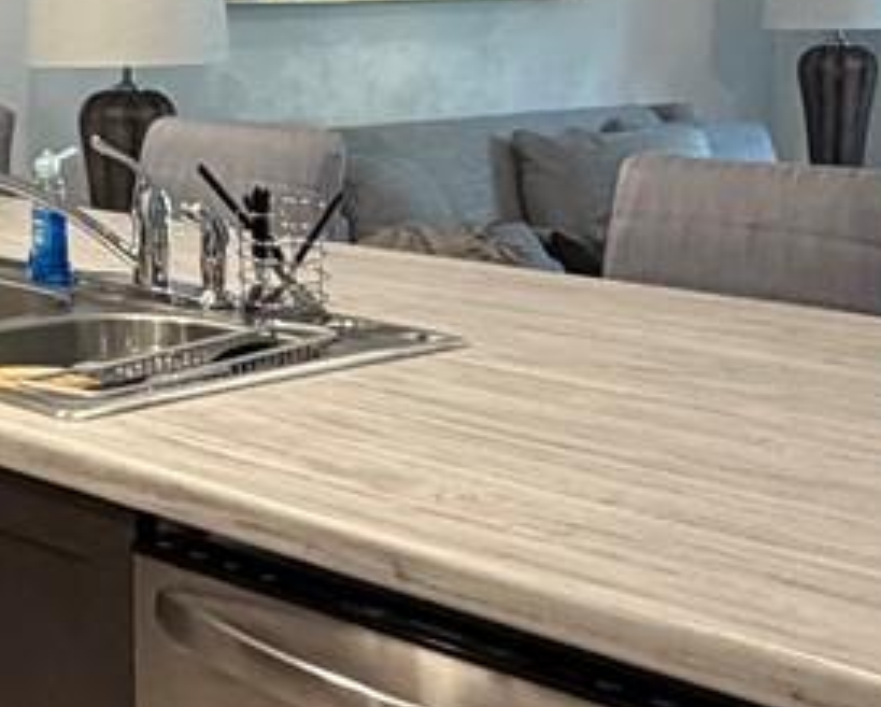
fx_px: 2088
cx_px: -158
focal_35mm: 80
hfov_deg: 22.1
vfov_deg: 19.0
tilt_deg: -5.0
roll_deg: +1.5
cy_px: 132
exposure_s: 1/60
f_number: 2.2
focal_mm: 2.22
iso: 400
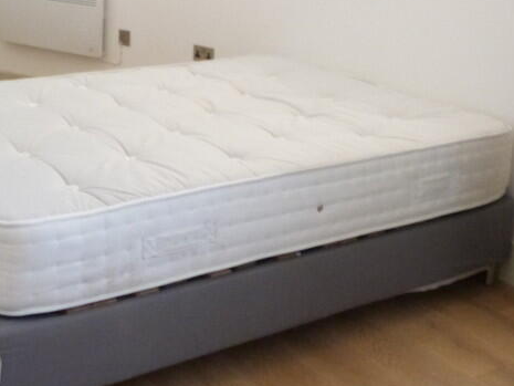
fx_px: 817
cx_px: 176
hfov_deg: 34.6
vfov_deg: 25.7
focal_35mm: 55
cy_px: 36
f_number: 2.8
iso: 400
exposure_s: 1/20
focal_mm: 4.5
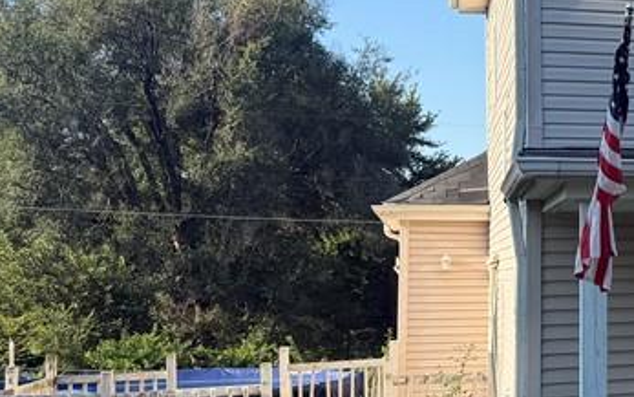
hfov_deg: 24.0
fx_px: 1296
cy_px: 168
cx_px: 833
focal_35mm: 75
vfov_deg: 17.4
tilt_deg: +3.0
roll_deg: +0.9
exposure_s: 1/1812
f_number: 1.78
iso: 80
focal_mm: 6.76
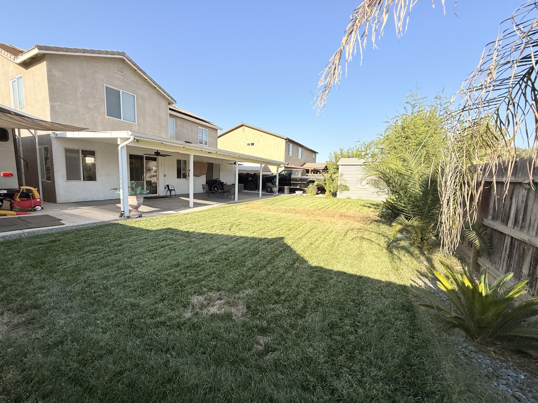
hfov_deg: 102.1
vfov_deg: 85.7
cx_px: 269
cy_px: 202
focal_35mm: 14
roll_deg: -2.2
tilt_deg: -5.6
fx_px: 218
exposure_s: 1/1431
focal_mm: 2.22
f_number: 2.2
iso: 50
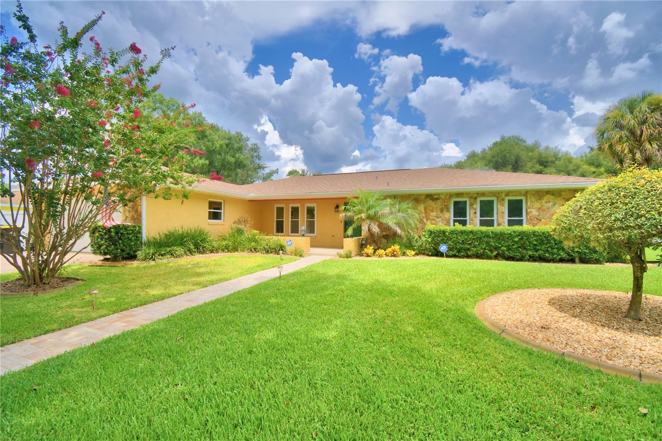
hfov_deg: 100.4
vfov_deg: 77.3
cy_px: 220
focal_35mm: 15
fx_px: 276
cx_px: 331
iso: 100
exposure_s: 1/1250
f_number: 4.5
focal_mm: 10
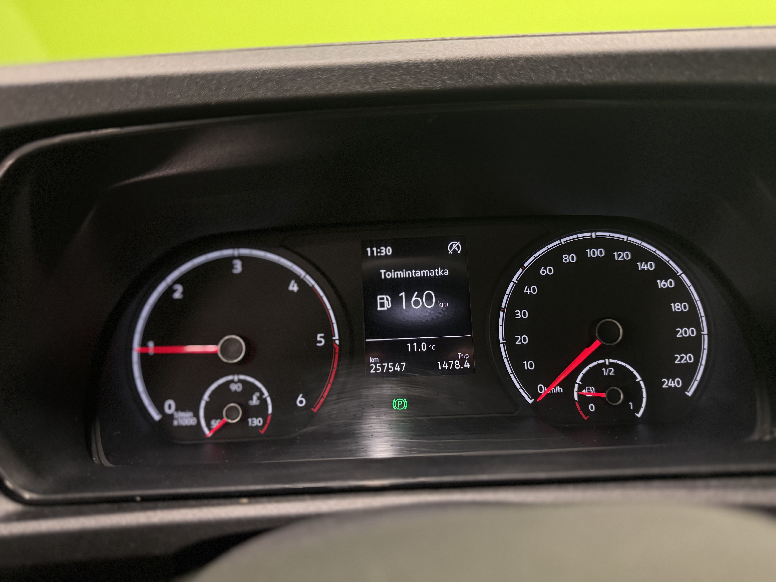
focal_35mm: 24
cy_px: 291
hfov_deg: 71.6
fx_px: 538
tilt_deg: -16.9
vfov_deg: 56.8
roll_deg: +2.7
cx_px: 388
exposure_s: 1/50
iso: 500
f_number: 1.78
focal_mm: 6.76
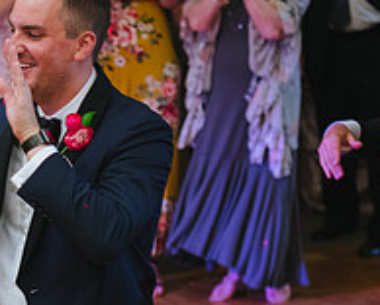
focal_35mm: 182
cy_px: 210
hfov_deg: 10.5
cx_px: -25
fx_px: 2051
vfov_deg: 8.5
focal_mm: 65
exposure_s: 1/80
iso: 1250
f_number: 2.8
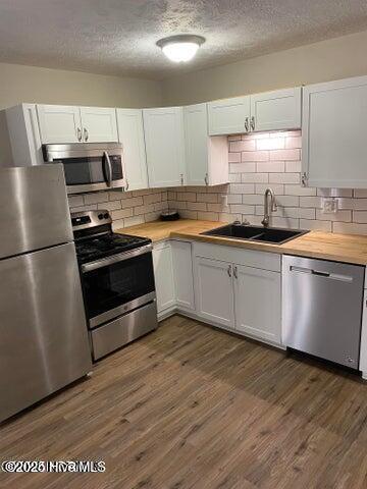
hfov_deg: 53.1
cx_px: 184
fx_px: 368
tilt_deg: -13.8
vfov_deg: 67.3
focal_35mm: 26
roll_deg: +4.3
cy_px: 244
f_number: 1.8
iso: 125
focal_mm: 4.25
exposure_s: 1/60
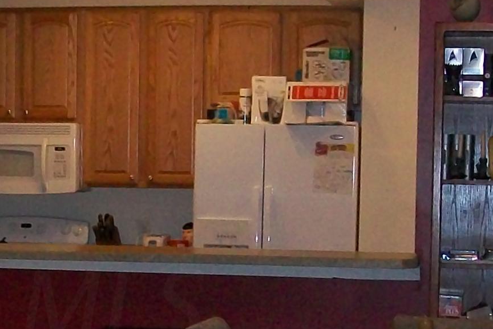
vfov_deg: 10.5
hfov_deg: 15.6
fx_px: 1780
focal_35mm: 130
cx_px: 34
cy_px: 306
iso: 160
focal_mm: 6
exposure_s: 1/60
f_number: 2.7
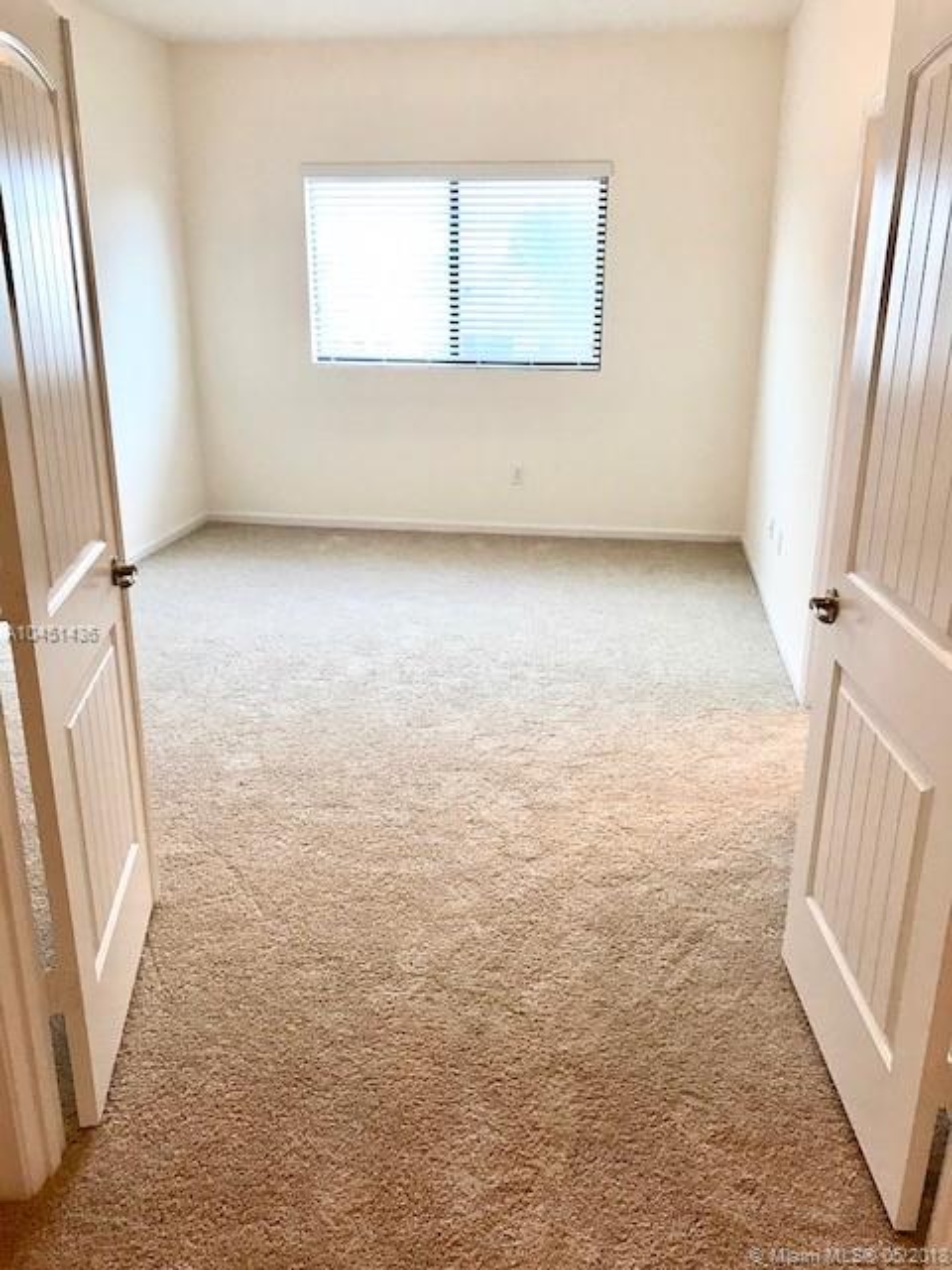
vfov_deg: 63.4
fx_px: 1027
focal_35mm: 28
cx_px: 476
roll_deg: -0.3
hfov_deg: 49.7
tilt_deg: -16.7
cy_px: 635
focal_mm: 3.99
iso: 25
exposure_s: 1/30
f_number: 1.8
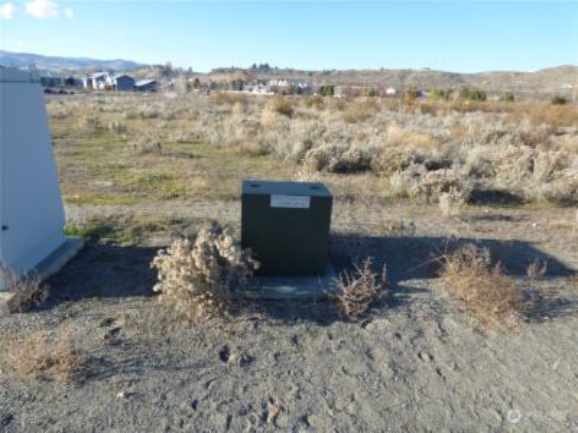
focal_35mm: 20
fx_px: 334
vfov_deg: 66.0
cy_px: 216
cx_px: 289
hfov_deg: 81.7
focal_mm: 3.58
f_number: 2.8
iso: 100
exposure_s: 1/800
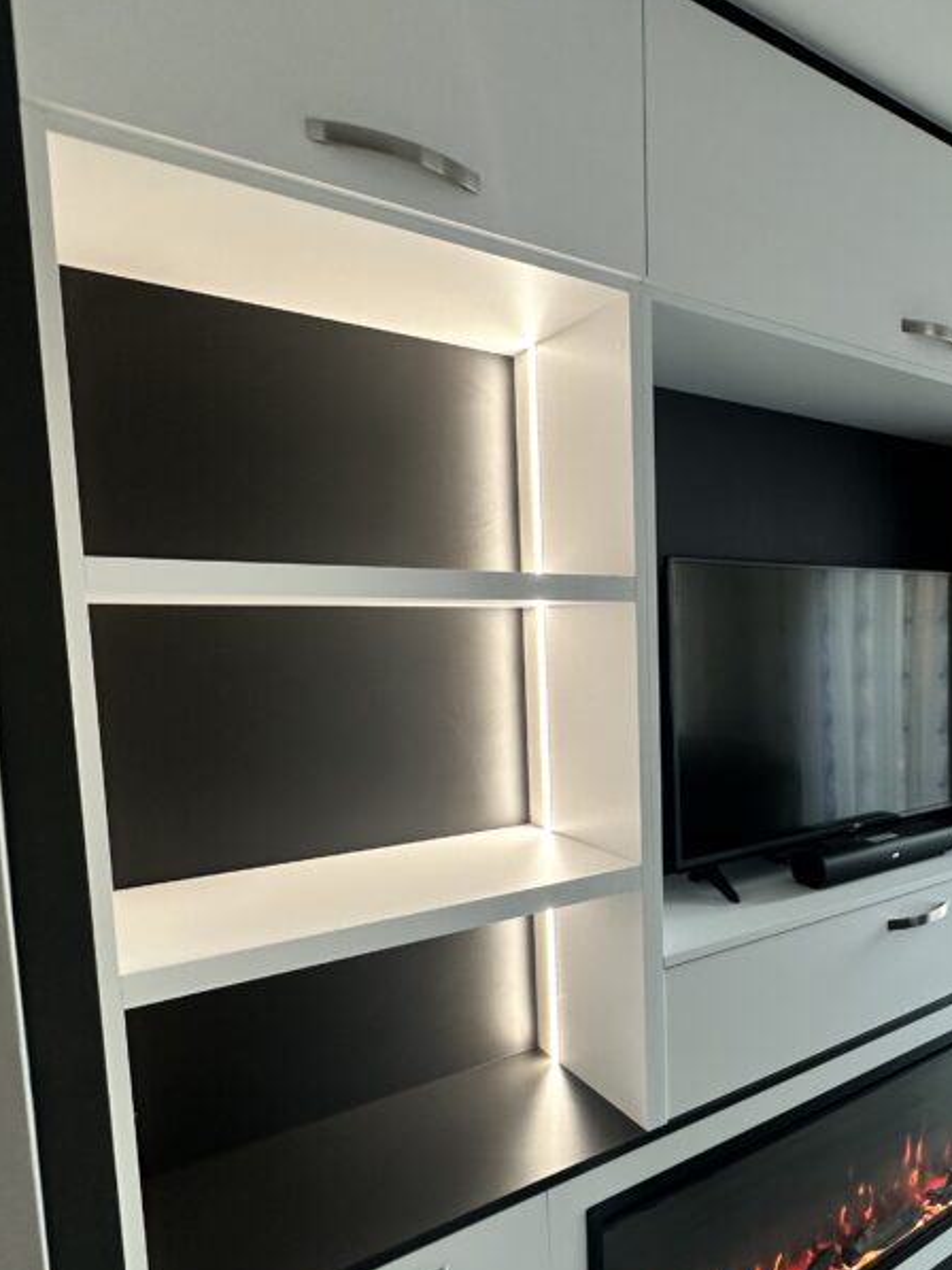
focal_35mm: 24
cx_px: 742
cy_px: 723
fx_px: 880
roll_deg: -0.3
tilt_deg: -6.7
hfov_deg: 53.6
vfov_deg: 71.2
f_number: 2.2
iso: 160
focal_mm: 2.22
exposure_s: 1/51
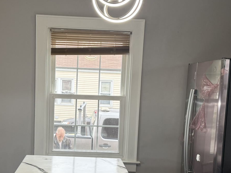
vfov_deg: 26.2
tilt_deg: -7.5
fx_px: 367
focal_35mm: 55
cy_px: 132
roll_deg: -2.3
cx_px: 89
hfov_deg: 34.8
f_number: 1.78
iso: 160
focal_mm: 6.76
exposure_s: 1/120
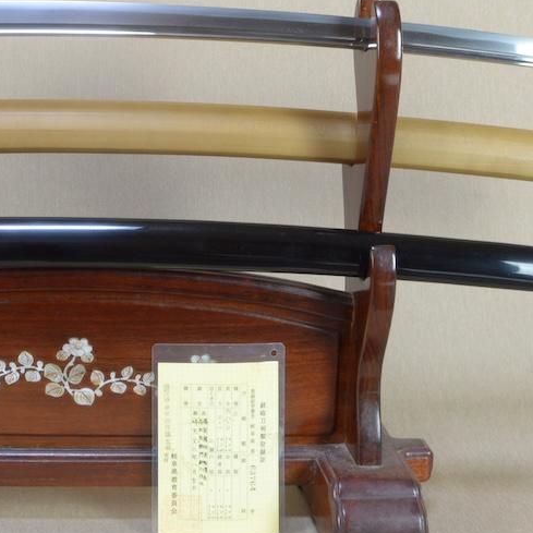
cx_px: 76
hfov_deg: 23.2
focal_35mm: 73
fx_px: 1272
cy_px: 43
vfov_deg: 23.0
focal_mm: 20
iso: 400
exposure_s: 1/1.6
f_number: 11
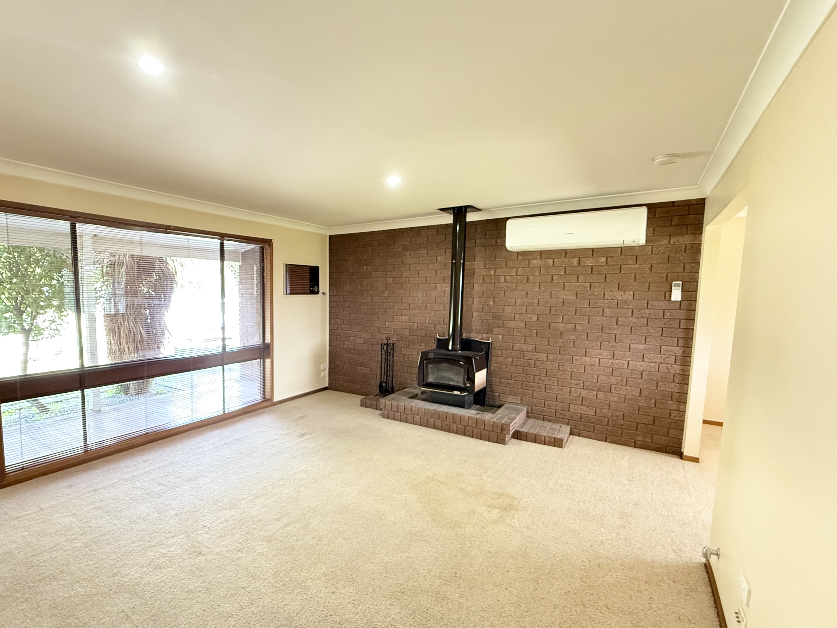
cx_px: 349
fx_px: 411
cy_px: 335
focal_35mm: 17
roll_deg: -0.8
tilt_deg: -6.0
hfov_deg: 90.2
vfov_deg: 74.6
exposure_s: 1/50
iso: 640
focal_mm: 2.22
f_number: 2.2
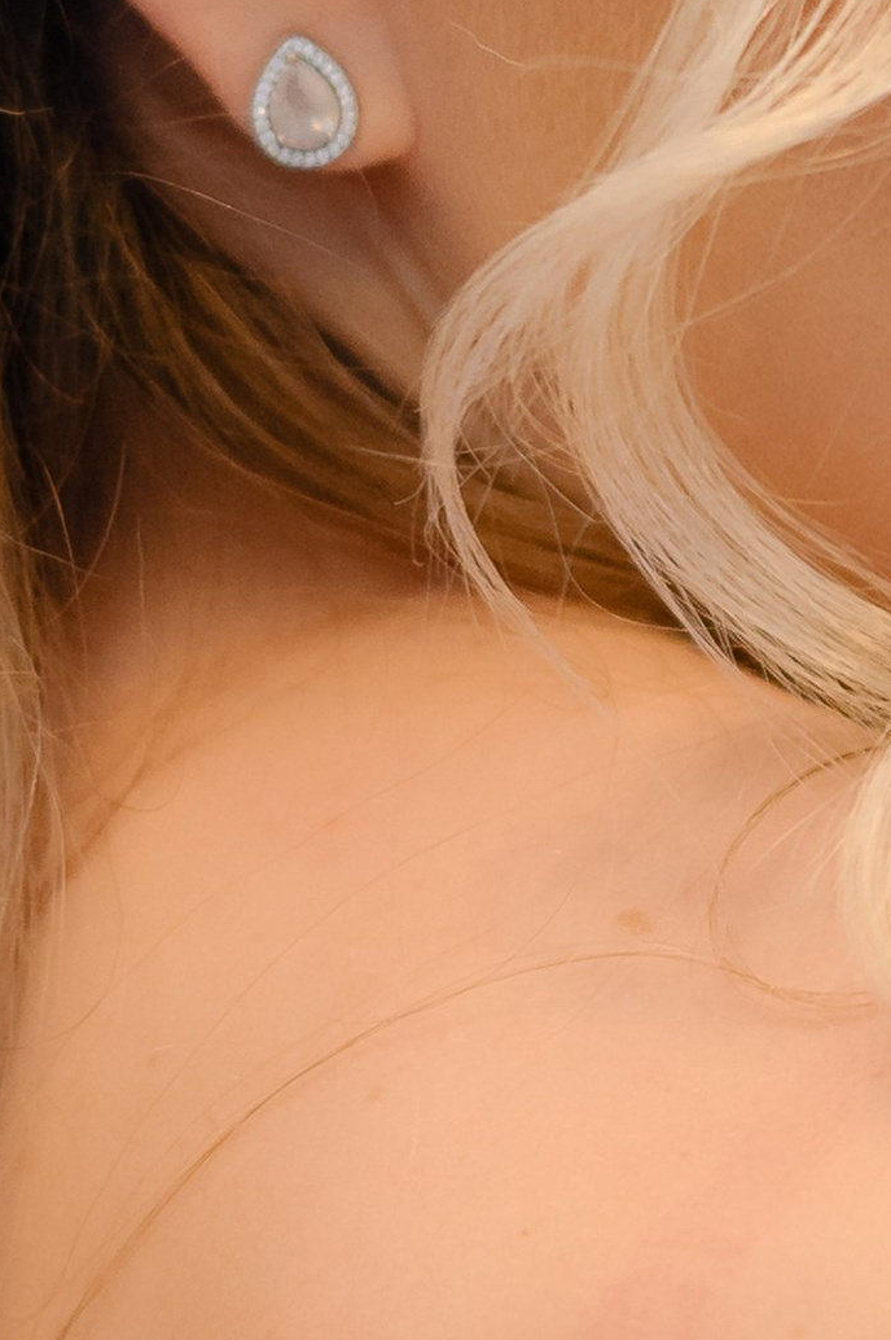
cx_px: 929
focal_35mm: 186
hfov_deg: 7.3
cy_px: 369
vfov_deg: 11.0
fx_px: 6914
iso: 800
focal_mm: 50
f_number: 2
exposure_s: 1/320
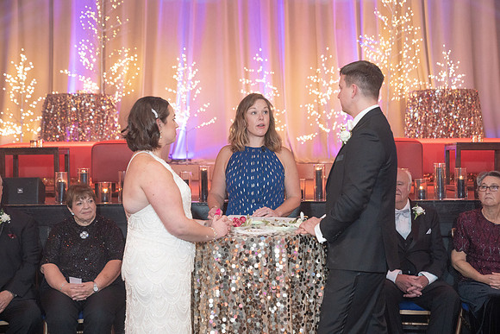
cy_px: 167
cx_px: 250
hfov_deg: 28.8
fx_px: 972
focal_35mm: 70
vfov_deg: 19.5
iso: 4000
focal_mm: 70
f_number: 4
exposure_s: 1/100
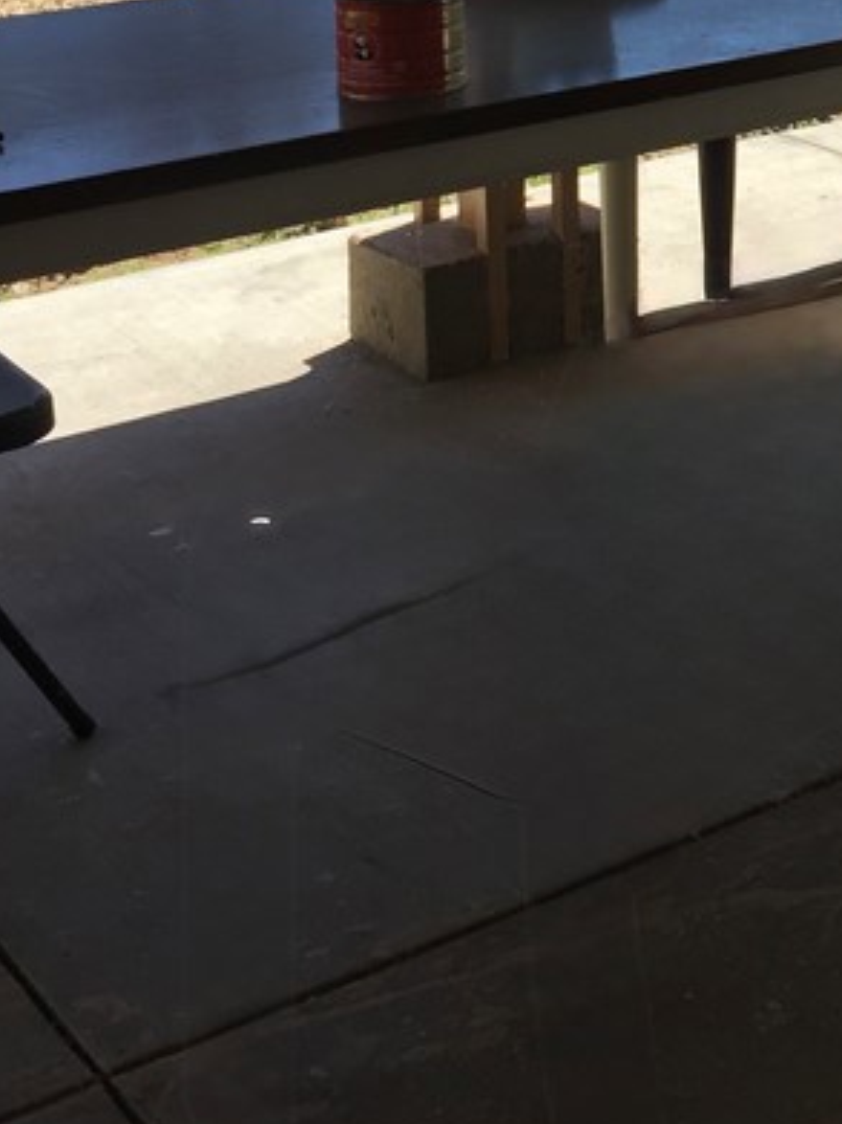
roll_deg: +0.1
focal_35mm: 76
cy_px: -262
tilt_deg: -5.1
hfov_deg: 18.6
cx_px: 931
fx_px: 2466
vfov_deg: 23.3
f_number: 2.2
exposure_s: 1/1014
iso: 32
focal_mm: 4.15
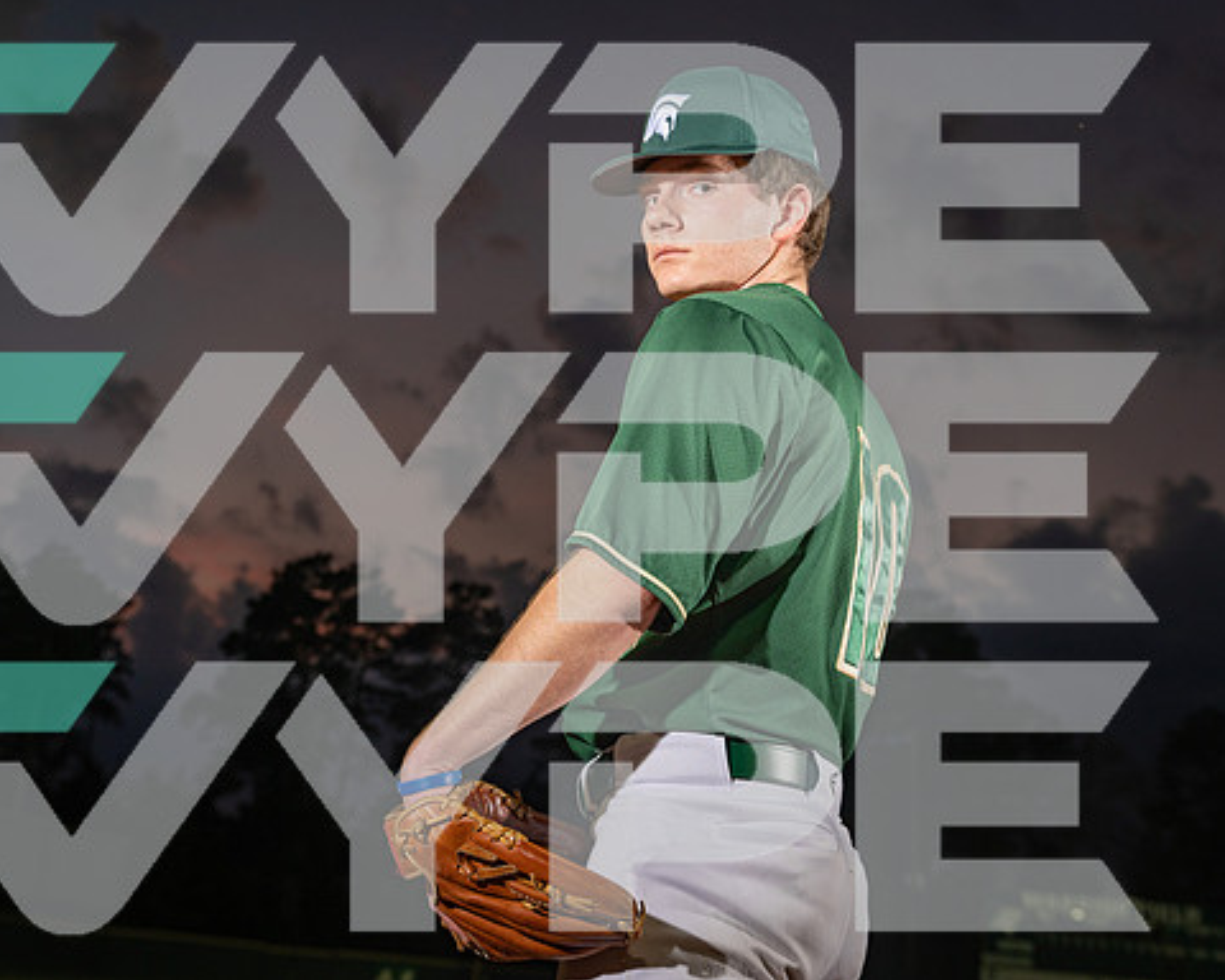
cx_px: 508
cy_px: 489
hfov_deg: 36.6
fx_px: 1849
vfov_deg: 29.7
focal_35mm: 51
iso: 200
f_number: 5
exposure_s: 1/250
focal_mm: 45
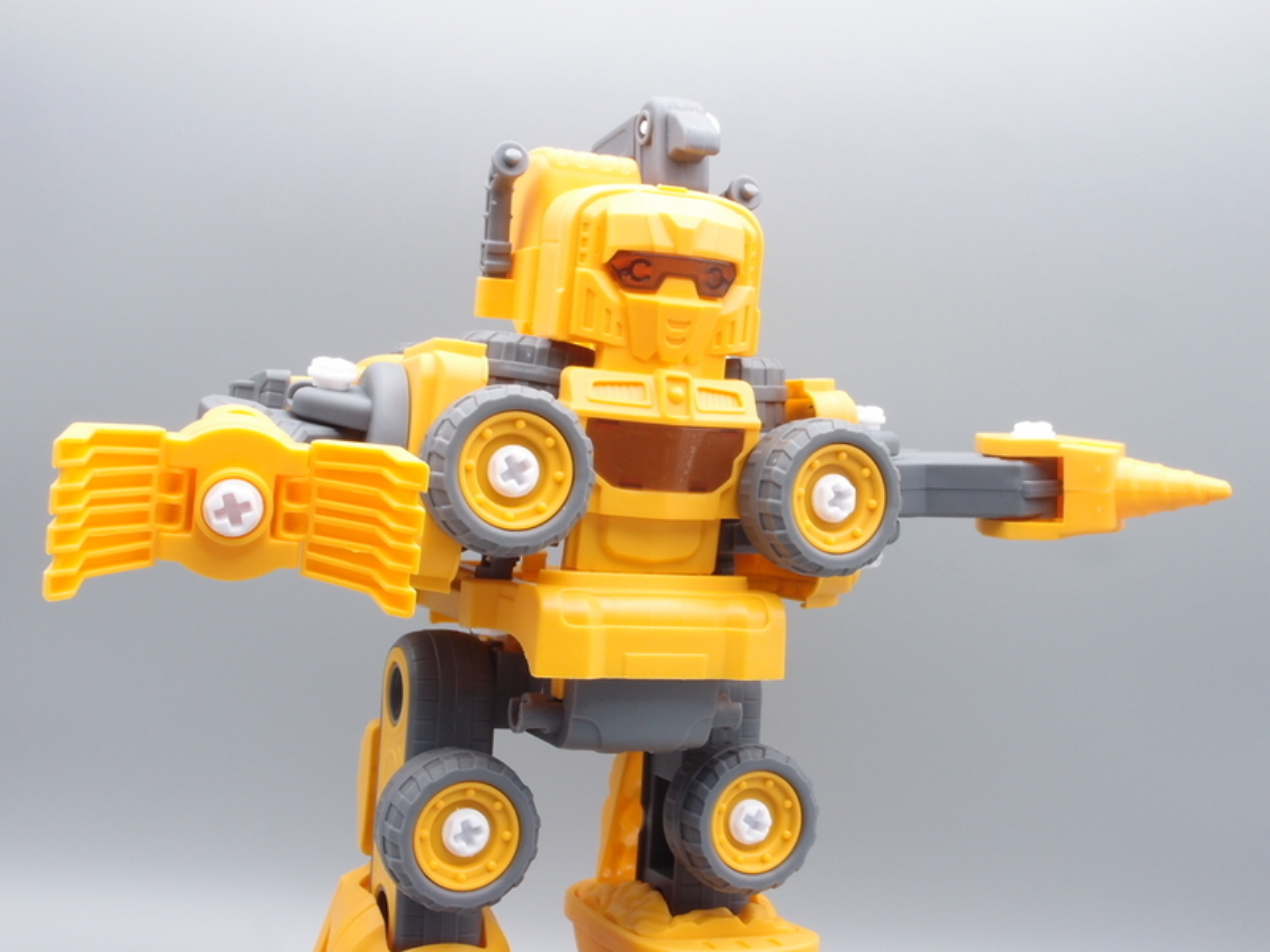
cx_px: 635
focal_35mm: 46
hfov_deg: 41.2
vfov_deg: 31.5
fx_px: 1688
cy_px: 476
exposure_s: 1/4
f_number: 8
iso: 100
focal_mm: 9.87
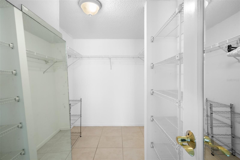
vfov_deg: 67.4
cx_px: 120
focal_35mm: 18
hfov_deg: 90.0
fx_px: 120
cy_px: 80
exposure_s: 1.6
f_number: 8
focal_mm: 18
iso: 320
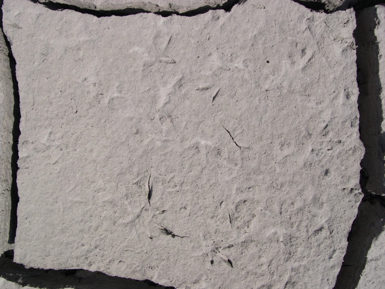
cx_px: 192
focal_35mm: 38
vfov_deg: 37.7
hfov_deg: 49.0
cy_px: 144
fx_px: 423
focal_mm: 8
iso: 100
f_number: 7.6
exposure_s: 1/334
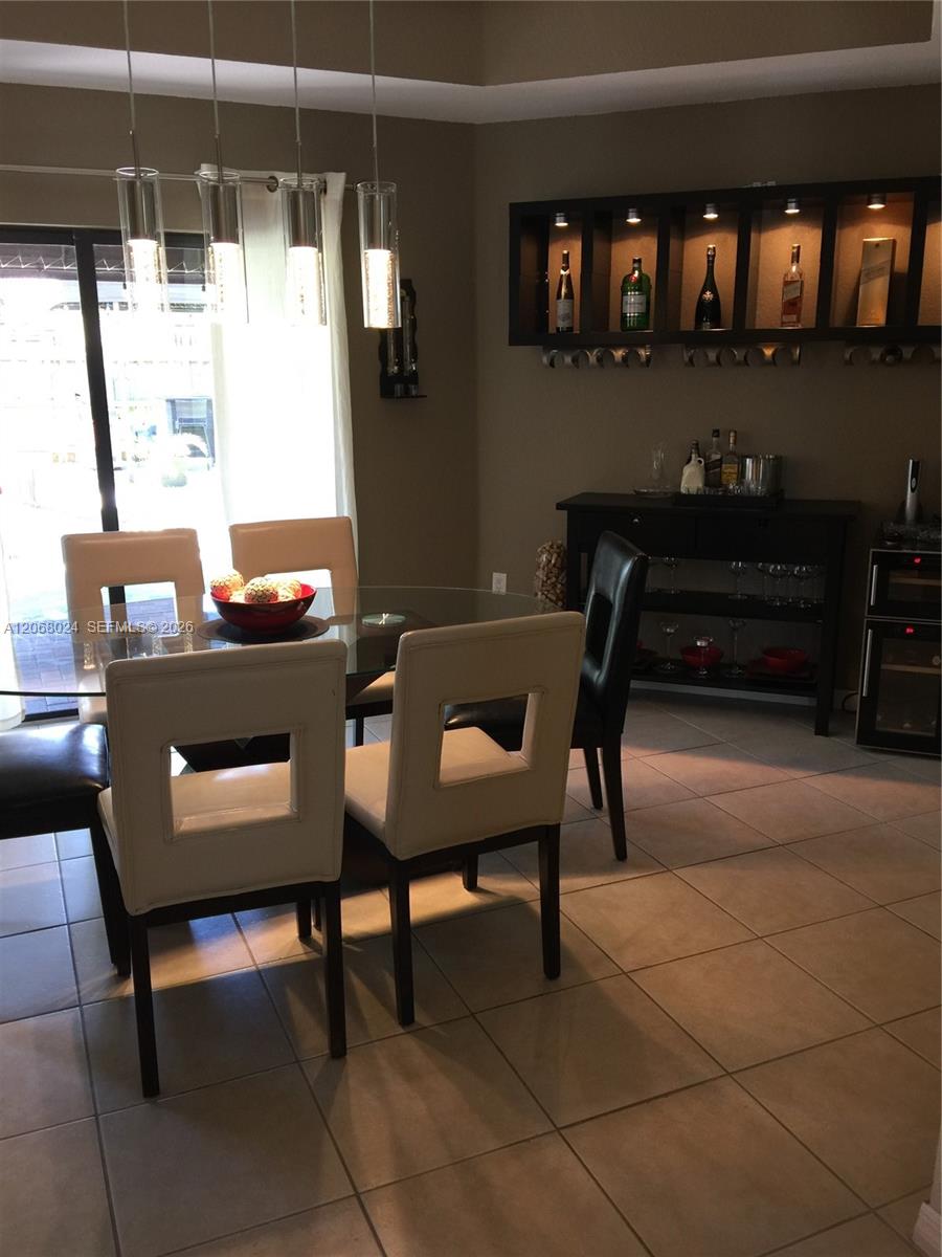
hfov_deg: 48.2
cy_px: 628
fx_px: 1052
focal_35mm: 29
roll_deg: +1.1
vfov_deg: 61.7
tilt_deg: -14.0
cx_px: 471
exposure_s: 1/15
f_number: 2.2
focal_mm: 4.15
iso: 40
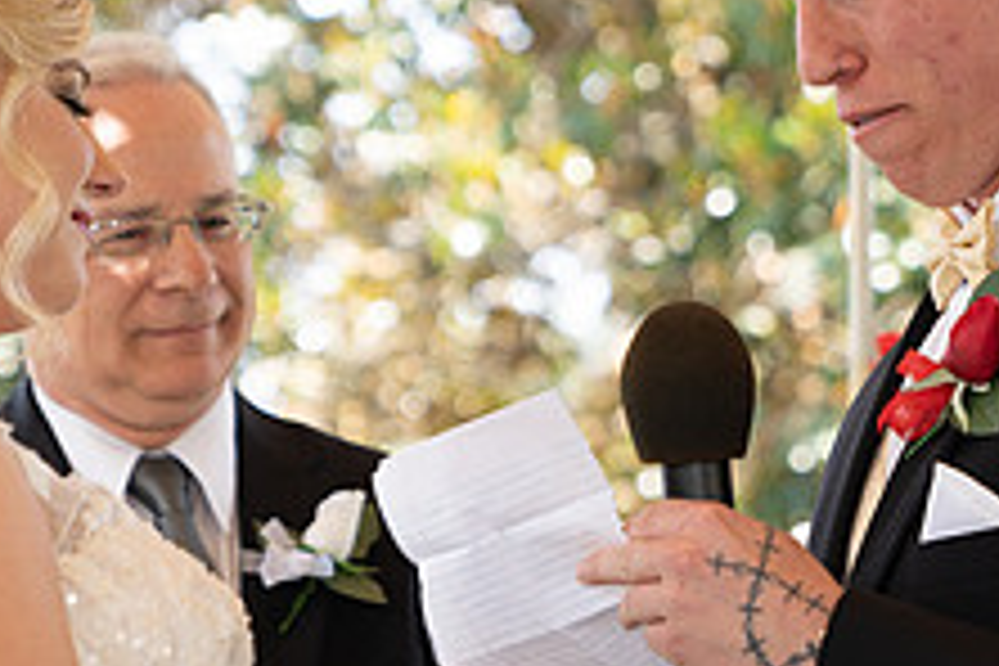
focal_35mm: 183
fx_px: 5078
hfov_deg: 11.2
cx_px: 765
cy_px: 466
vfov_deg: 7.5
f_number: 3.2
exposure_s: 1/100
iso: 100
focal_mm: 70
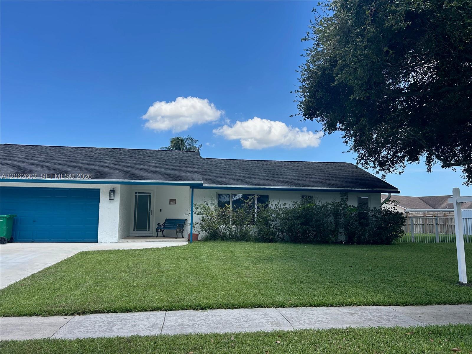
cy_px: 177
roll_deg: -1.2
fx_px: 355
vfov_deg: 53.1
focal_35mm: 26
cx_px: 236
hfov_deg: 67.3
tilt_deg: +5.5
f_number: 1.5
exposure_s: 1/2571
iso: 50
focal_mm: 5.7
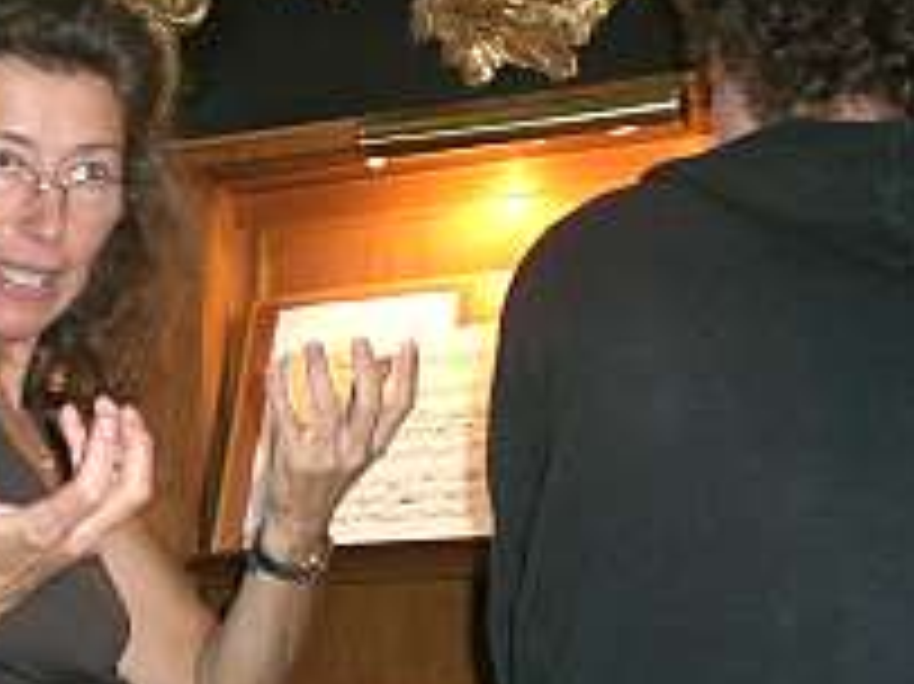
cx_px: 257
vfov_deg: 19.6
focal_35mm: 75
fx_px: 1979
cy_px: 400
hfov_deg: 25.8
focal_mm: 6.3
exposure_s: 1/60
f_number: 3.1
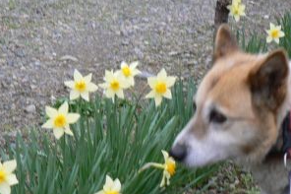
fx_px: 889
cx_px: 119
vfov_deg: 12.4
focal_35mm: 110
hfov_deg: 18.6
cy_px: 112
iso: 80
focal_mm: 14.9
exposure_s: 1/40
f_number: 3.2
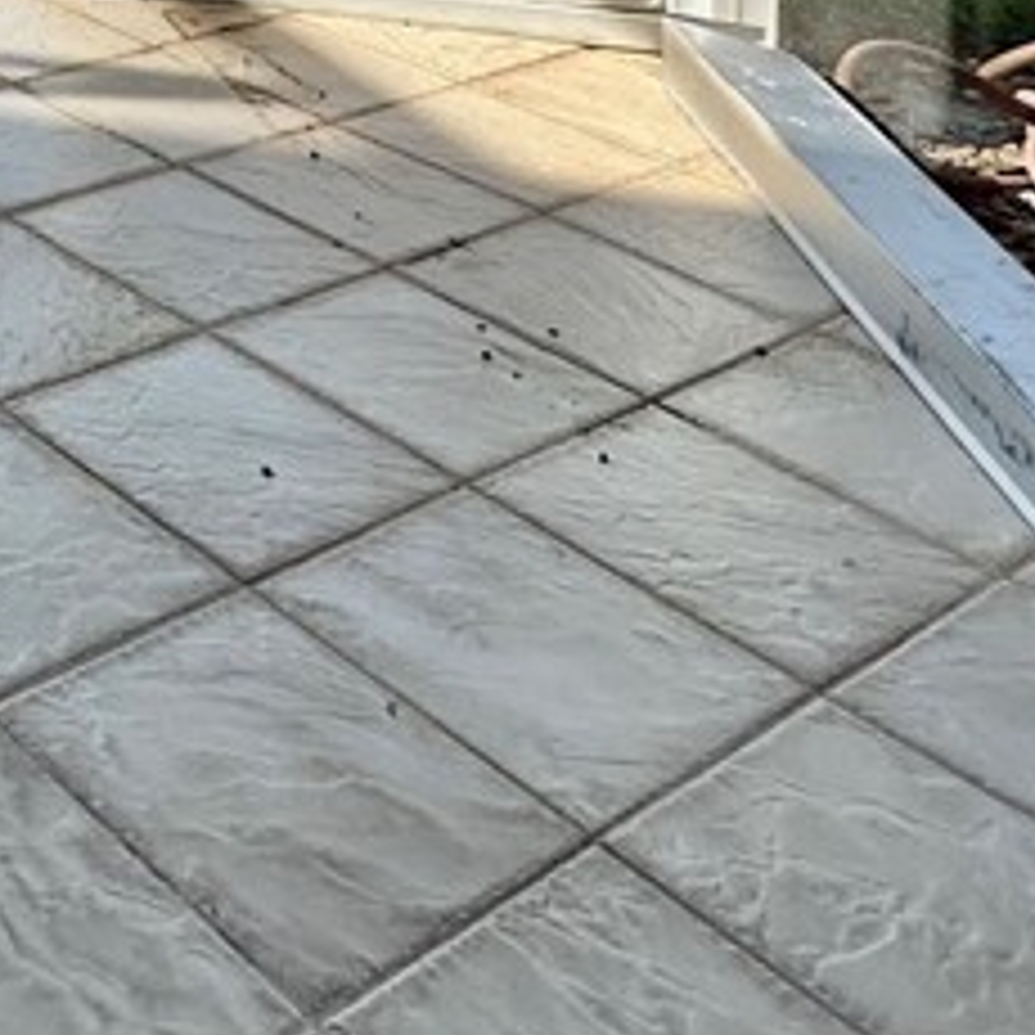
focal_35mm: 55
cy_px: -634
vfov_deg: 23.1
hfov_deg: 24.6
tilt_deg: -1.7
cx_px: -490
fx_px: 1861
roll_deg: -0.6
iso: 40
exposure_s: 1/849
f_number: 2.2
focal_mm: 2.22
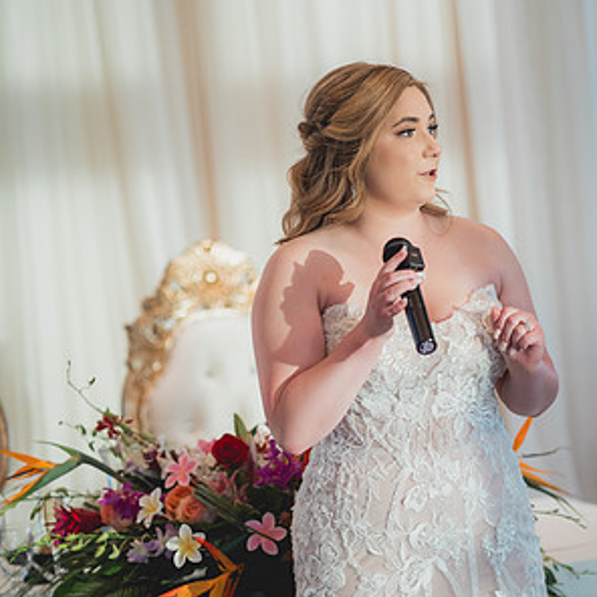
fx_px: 2146
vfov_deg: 15.8
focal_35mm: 110
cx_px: 296
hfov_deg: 15.8
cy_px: 365
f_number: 2
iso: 1250
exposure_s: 1/800
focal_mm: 85
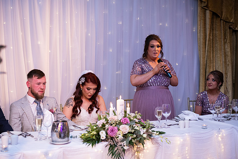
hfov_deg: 36.2
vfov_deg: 24.6
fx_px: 364
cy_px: 80
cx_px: 119
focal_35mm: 55
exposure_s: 1/160
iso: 800
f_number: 3.5
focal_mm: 55
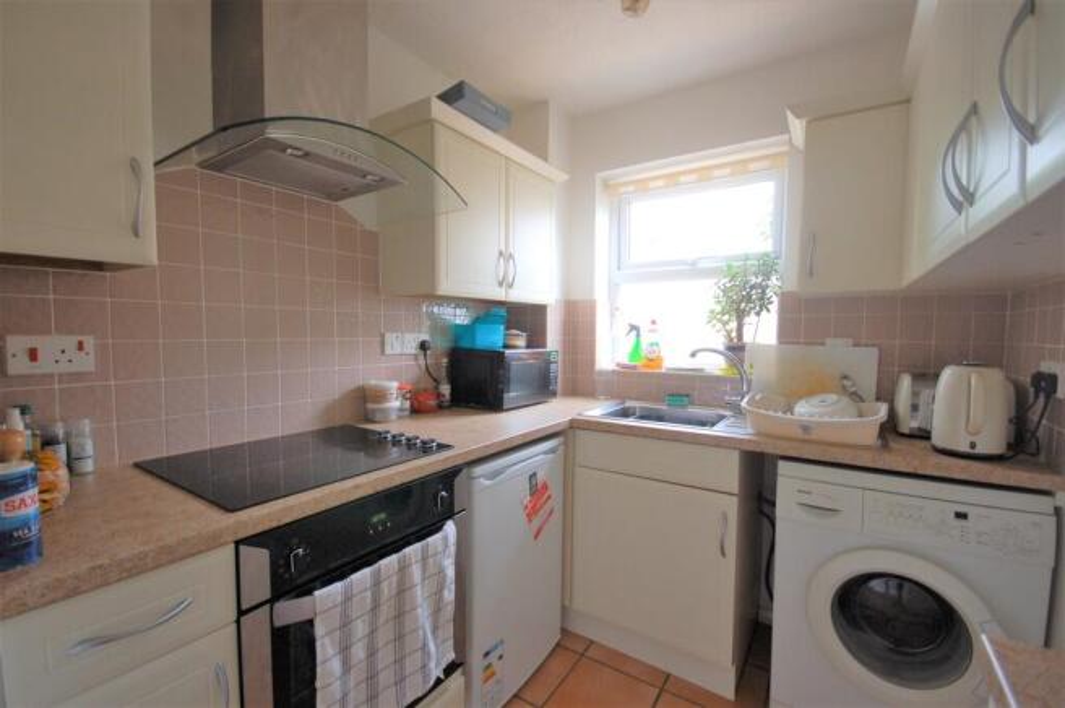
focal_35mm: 15
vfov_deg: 77.2
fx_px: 443
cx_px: 532
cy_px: 354
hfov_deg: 100.4
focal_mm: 10
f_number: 4
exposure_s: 1/60
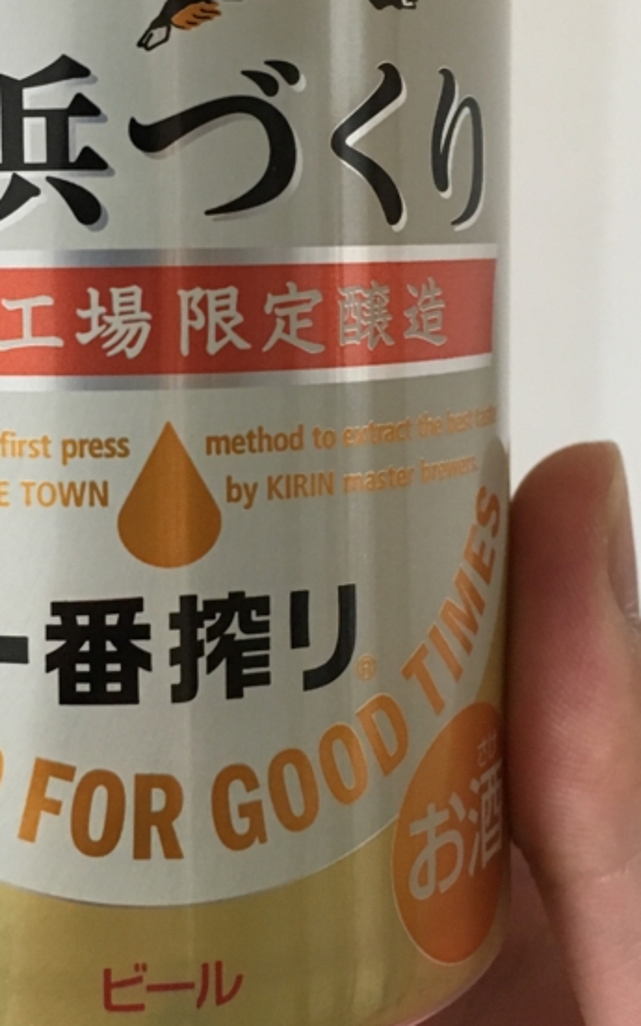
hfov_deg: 22.7
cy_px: 344
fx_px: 1593
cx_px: 238
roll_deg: +1.0
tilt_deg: -10.4
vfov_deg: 35.3
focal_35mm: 57
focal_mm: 4.15
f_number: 2.2
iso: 160
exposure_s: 1/30
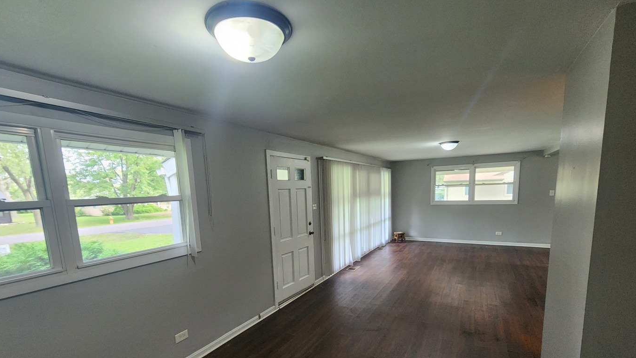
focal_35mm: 15
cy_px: 237
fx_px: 253
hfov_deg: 103.0
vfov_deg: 68.6
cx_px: 324
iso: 320
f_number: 2.2
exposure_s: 1/40
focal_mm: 2.2
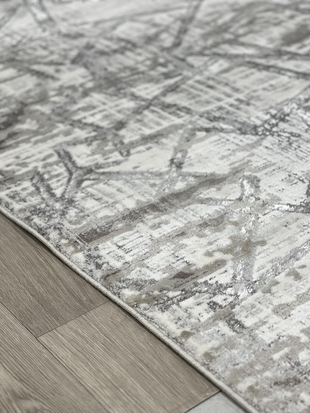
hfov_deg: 19.1
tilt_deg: -31.9
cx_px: 155
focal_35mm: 77
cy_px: 206
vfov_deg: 25.3
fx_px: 919
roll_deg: +5.8
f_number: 2.8
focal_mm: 9
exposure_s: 1/100
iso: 160
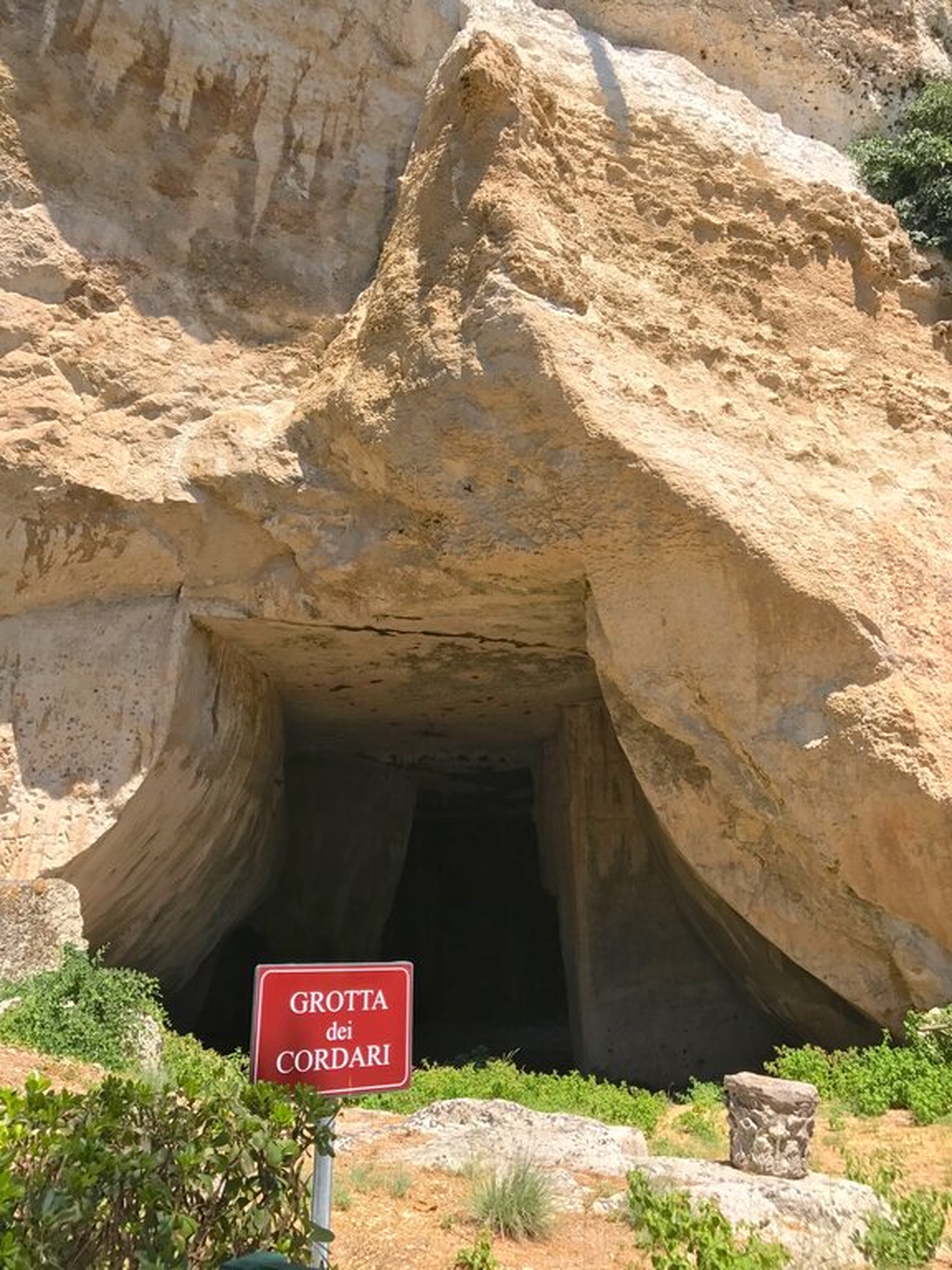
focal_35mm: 28
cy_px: 635
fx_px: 1027
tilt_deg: +19.3
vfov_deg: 63.4
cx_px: 476
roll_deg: -0.1
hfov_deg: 49.7
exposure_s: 1/1623
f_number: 1.8
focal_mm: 3.99
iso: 20
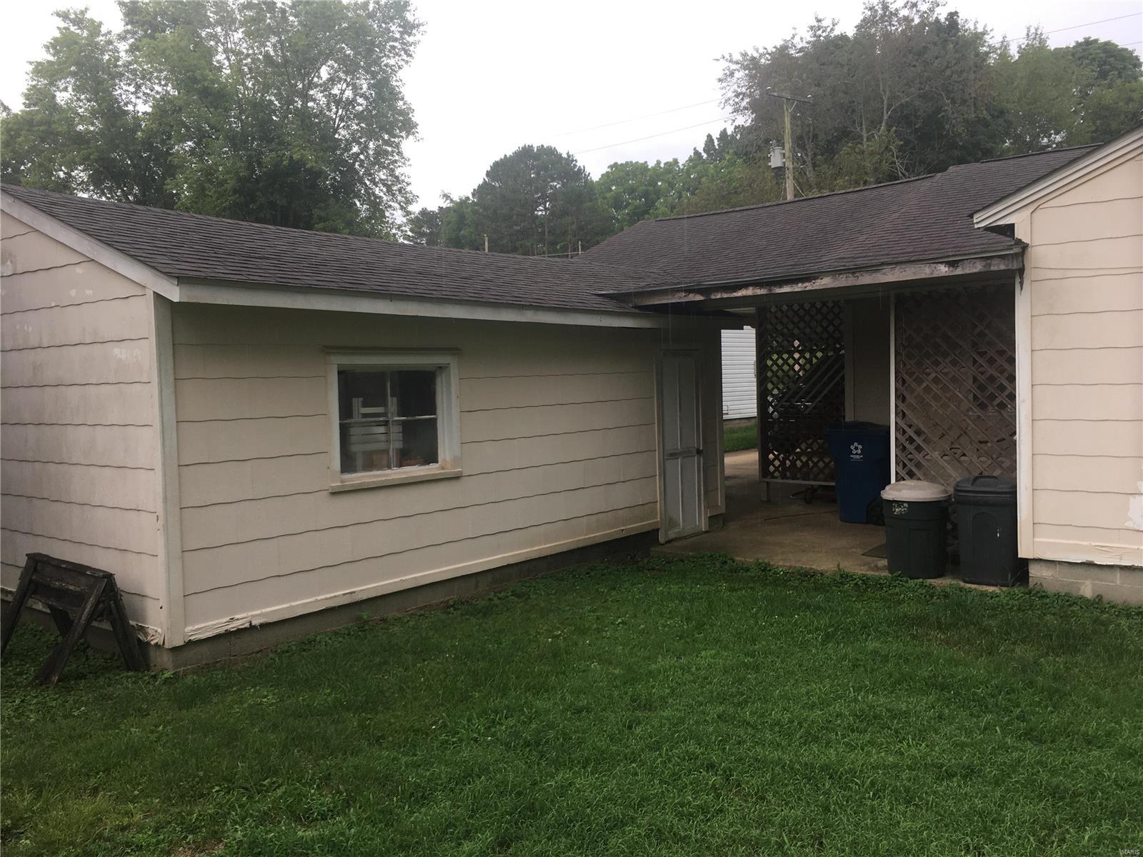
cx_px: 572
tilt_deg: -1.3
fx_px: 958
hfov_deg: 61.7
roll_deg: +0.8
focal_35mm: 29
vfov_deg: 48.2
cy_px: 428
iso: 25
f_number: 2.2
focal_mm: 4.15
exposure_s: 1/147
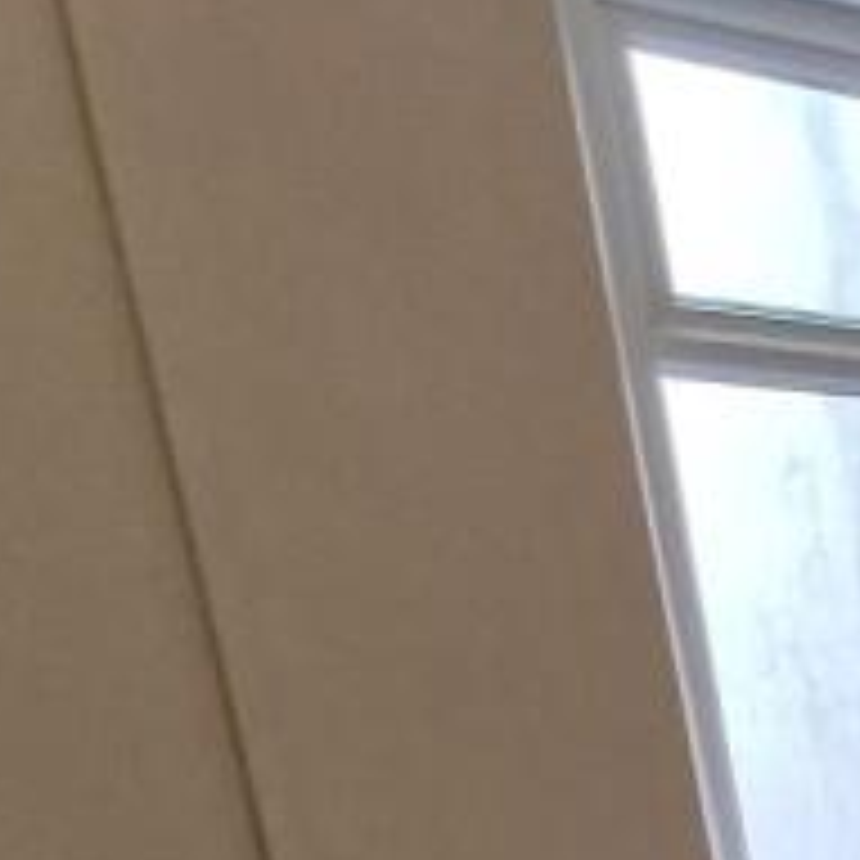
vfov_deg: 18.6
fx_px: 2136
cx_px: 1873
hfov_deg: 15.9
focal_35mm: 76
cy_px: 1463
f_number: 2.2
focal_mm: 1.64
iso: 200
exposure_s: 1/33
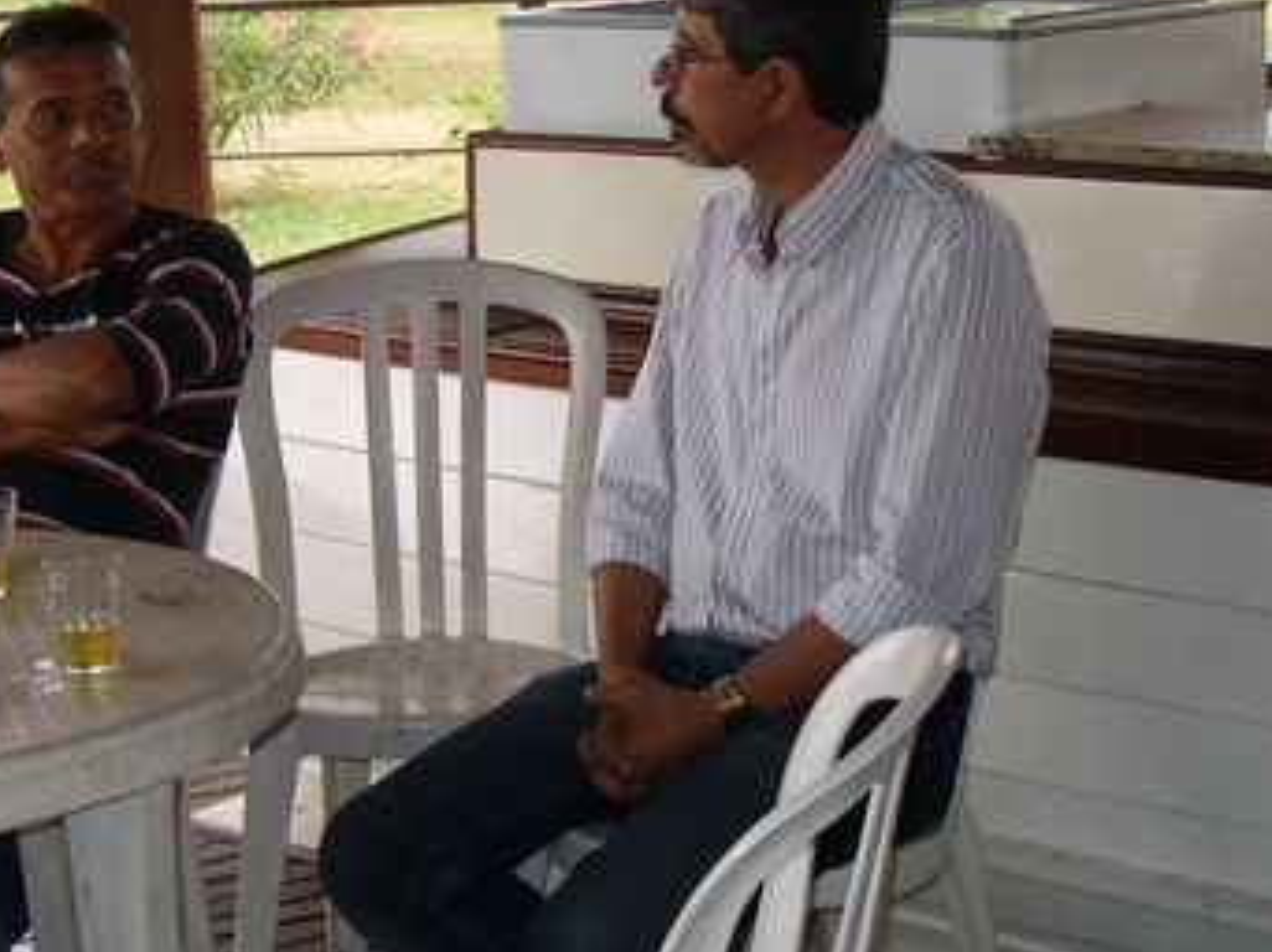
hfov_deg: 21.9
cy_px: 413
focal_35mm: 89
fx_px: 3268
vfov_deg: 16.6
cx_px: 428
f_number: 2.8
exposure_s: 1/30
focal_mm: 7.8
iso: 50
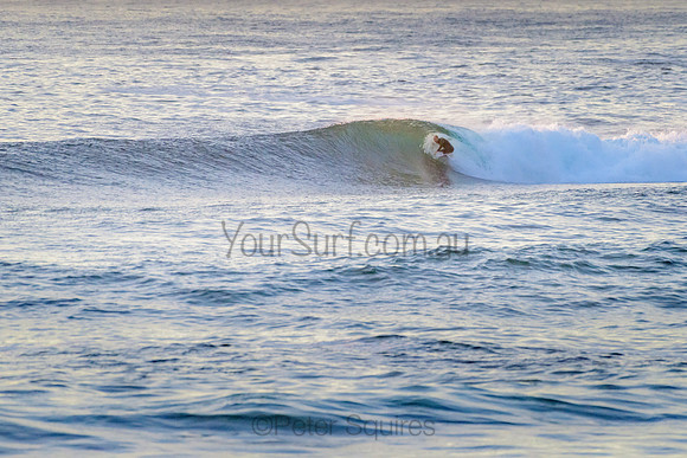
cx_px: 394
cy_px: 158
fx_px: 12653
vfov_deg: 2.1
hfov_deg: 3.1
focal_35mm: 663
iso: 1000
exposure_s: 1/1250
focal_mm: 500
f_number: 5.6
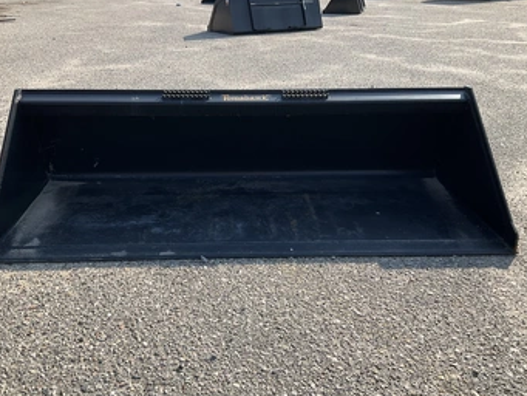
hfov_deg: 53.9
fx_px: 518
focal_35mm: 34
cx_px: 241
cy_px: 206
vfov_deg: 41.8
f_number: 1.8
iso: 25
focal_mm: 3
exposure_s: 1/883
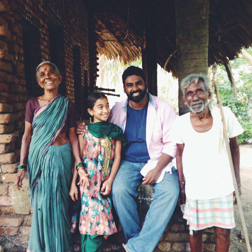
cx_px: 126
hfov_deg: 42.8
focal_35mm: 39
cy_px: 150
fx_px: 321
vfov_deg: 42.6
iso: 200
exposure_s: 1/20
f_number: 2.4
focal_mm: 4.12
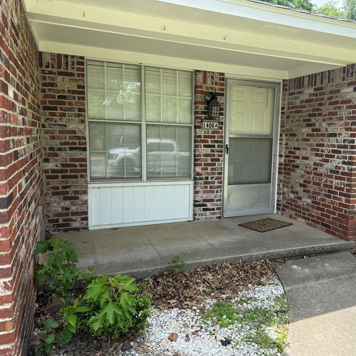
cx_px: 227
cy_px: 178
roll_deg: -1.8
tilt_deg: -6.9
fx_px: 337
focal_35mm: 29
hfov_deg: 54.8
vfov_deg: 55.6
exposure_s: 1/1018
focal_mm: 6.76
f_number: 1.78
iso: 80
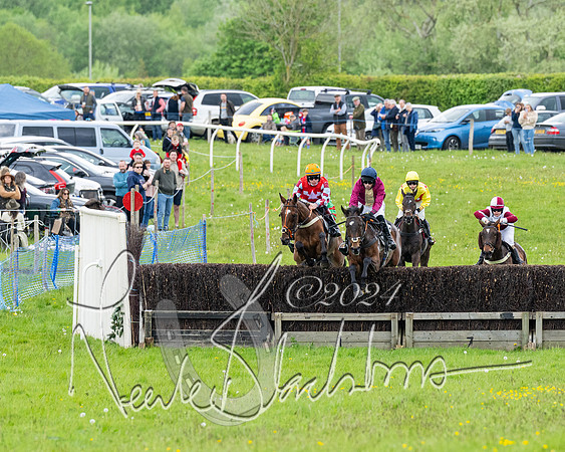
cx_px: 344
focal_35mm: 428
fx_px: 7152
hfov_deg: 4.5
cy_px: 218
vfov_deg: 3.6
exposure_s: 1/800
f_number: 4
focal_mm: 200
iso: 500
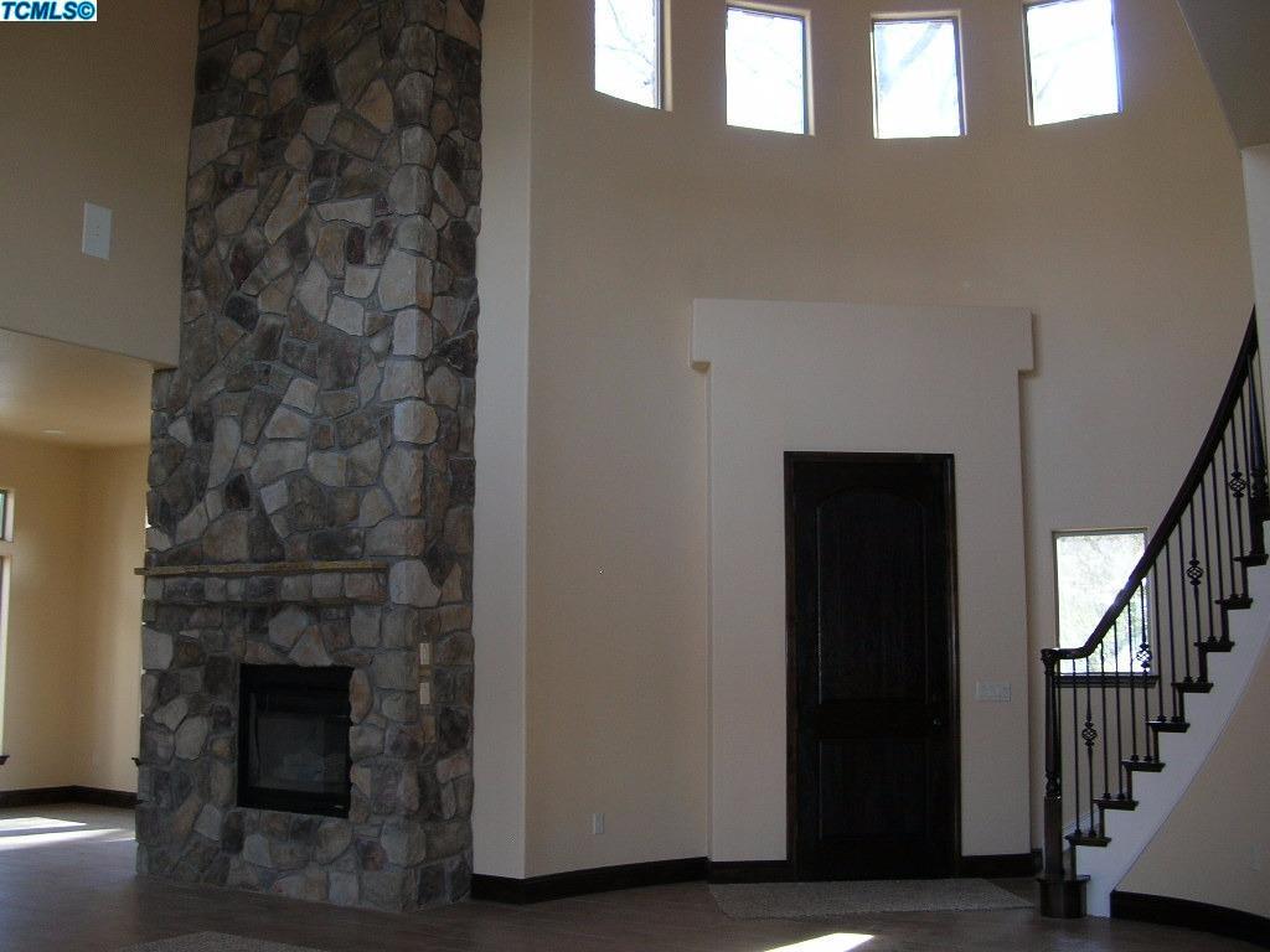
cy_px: 476
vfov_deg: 39.7
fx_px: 1321
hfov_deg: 51.4
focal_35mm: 36
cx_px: 635
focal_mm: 6
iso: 50
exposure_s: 1/30
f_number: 2.7
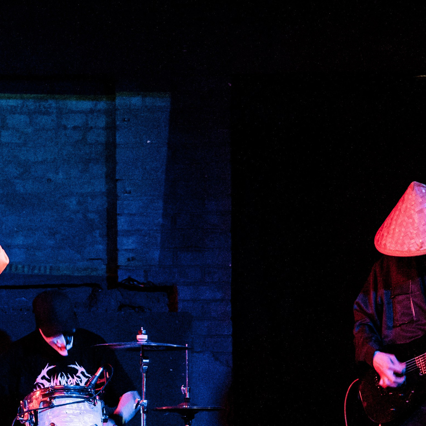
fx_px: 2325
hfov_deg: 10.4
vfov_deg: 10.5
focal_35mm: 167
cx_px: 60
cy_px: 270
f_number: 2.8
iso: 6400
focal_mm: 70
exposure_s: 1/125
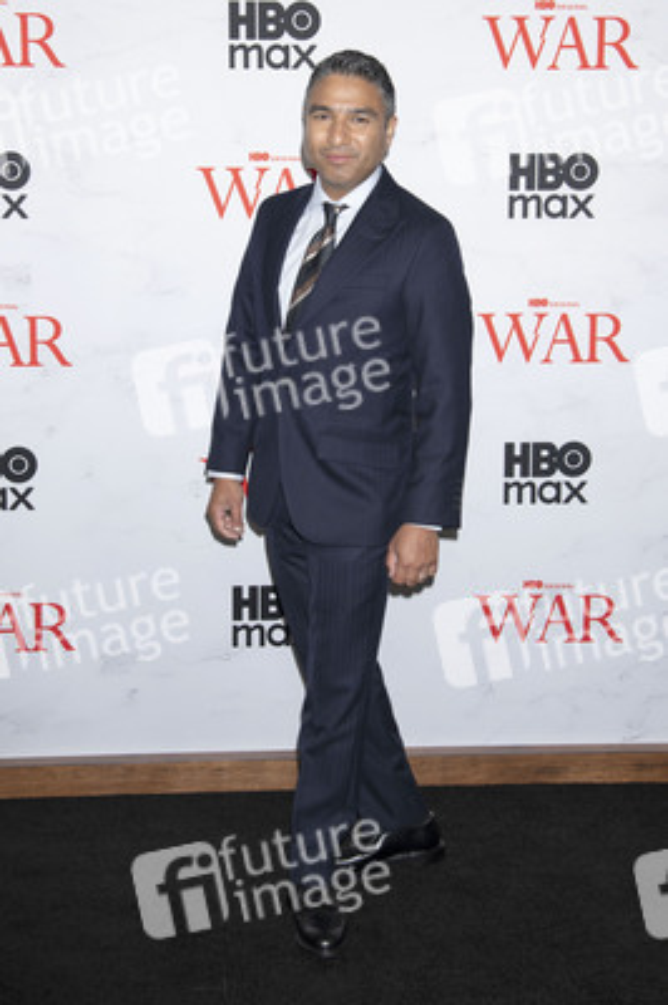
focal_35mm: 44
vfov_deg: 44.5
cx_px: 334
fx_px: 1227
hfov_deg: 30.5
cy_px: 502
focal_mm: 44
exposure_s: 1/200
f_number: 5.6
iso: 640
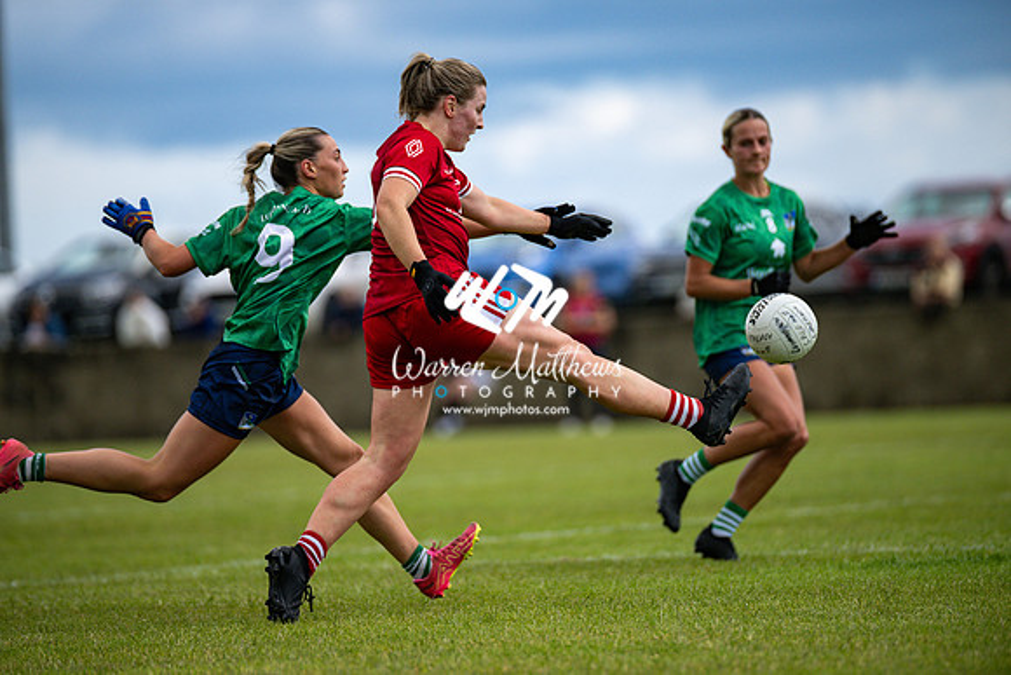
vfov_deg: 4.6
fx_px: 8427
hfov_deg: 6.9
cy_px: 338
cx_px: 506
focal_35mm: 300
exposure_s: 1/6400
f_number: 2.8
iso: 250
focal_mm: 300
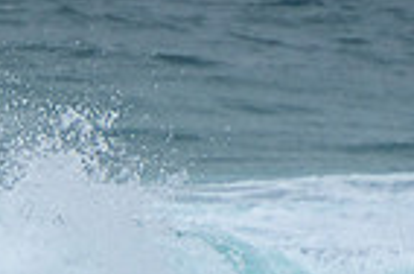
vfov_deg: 0.6
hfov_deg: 0.8
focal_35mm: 2458
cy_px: 465
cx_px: 26
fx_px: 28204
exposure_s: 1/2000
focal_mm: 400
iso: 450
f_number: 5.6
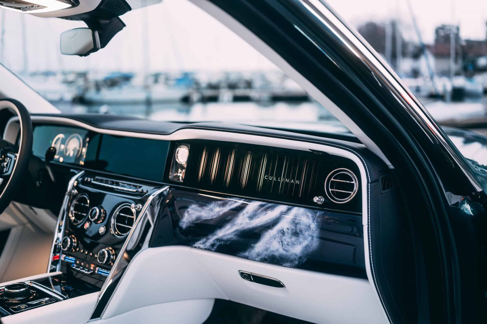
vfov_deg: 31.2
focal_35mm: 43
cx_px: 244
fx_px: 581
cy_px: 162
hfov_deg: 45.5
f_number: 2
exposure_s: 1/2
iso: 200
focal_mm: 43
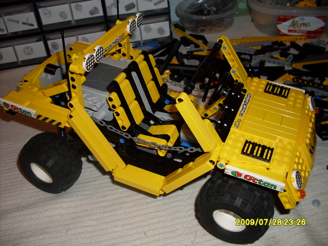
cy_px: 123
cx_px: 164
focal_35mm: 38
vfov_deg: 37.7
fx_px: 360
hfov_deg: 49.0
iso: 100
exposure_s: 1/45
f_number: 2.8
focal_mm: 6.3
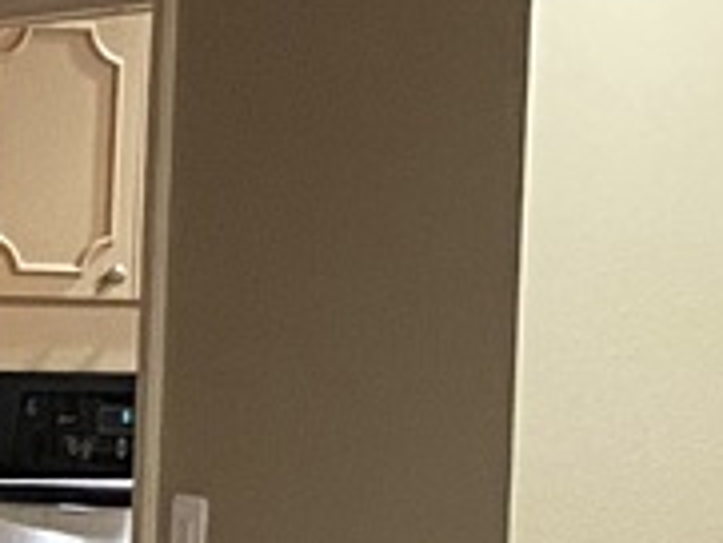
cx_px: -415
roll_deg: -2.8
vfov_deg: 7.1
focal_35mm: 207
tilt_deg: -4.6
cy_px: 611
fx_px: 4326
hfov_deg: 9.3
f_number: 1.8
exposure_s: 1/60
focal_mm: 4.25
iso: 320
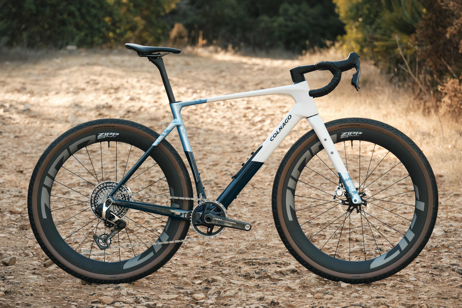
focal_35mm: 210
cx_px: 231
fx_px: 2695
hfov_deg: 9.8
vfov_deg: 6.5
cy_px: 154
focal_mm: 140
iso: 1000
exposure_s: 1/400
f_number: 5.6
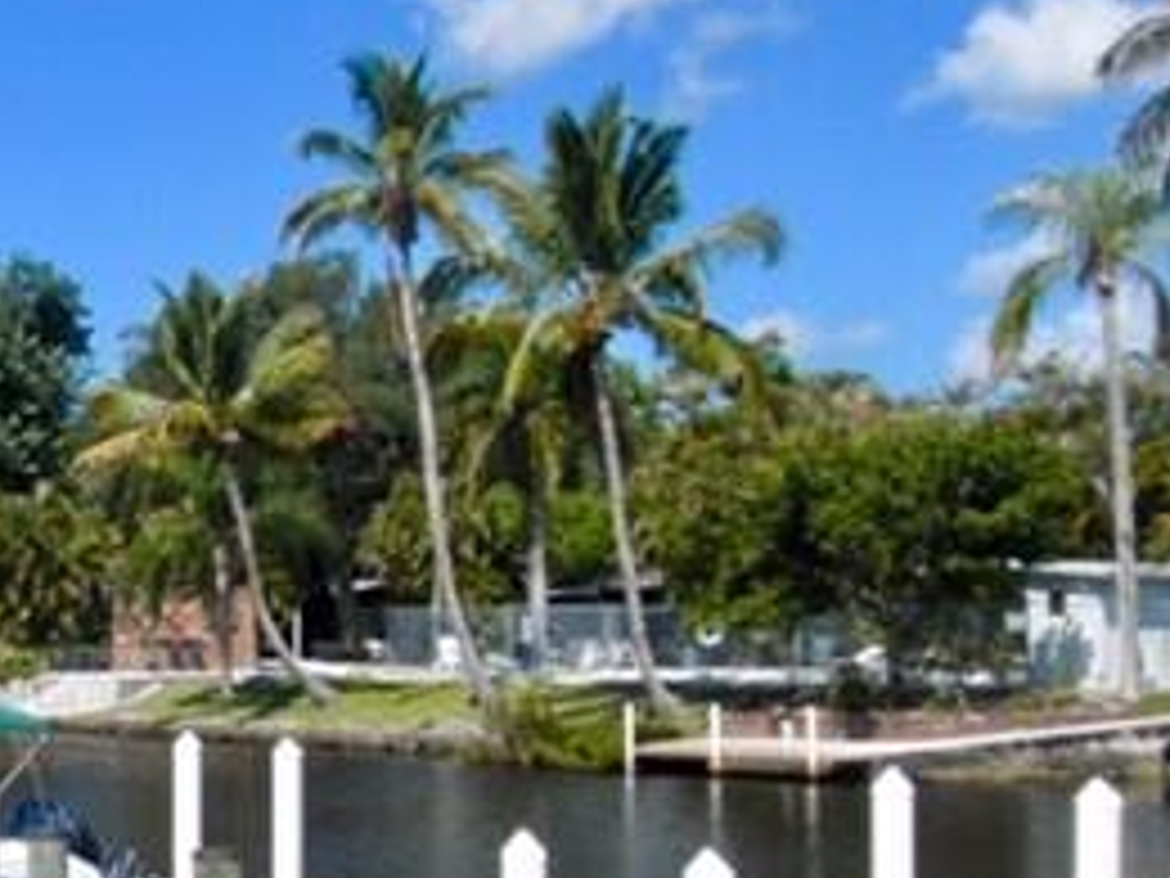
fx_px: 2332
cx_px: -158
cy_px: 513
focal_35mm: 69
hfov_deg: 25.8
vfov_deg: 21.3
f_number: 8.5
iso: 64
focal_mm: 5
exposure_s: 1/160
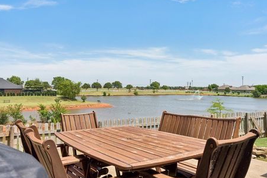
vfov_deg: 41.1
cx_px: 134
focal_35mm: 32
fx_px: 237
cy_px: 93
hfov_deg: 58.7
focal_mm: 29
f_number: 8
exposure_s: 1/1250
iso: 200
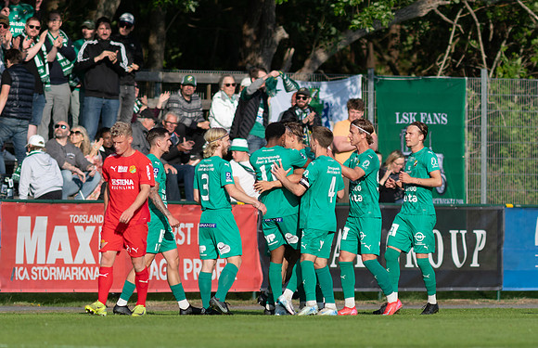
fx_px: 10929
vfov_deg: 1.8
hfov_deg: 2.8
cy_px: 219
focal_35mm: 738
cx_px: 328
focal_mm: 300
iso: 100
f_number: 3.2
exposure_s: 1/1600
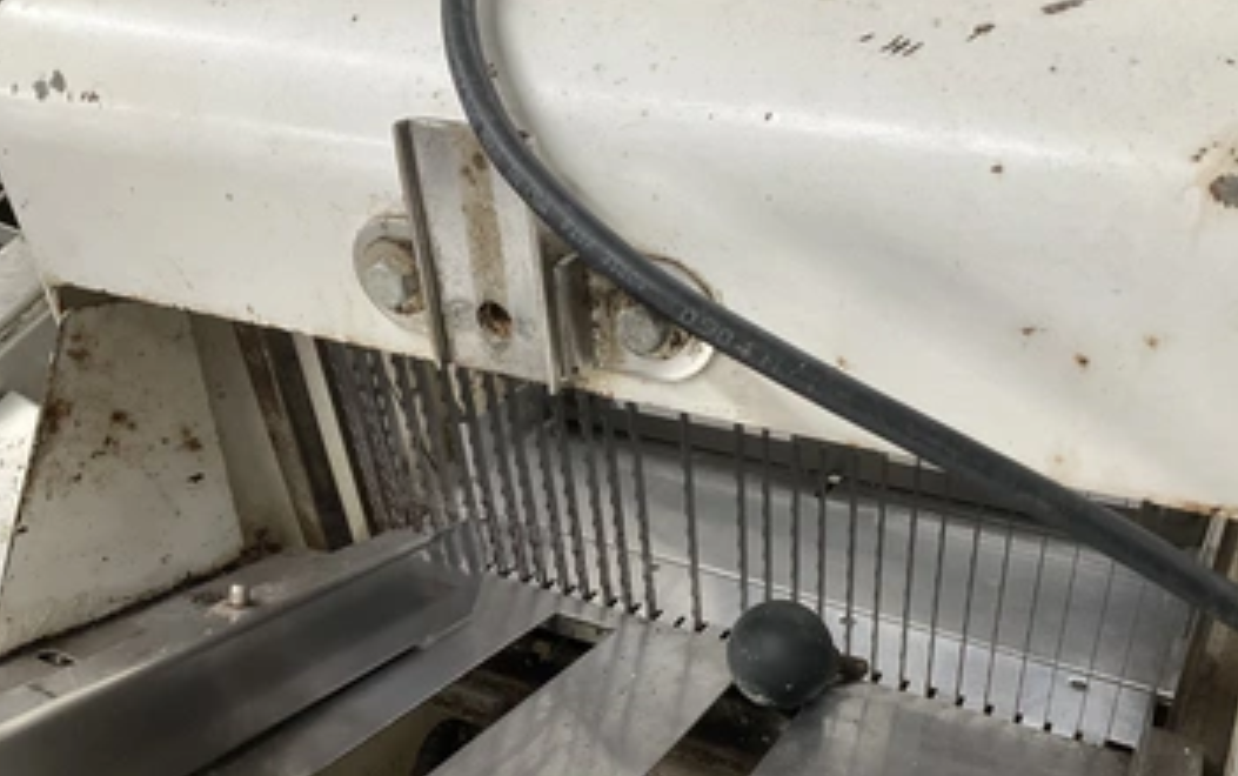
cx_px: 621
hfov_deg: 55.3
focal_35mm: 35
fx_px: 1182
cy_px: 490
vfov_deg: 36.1
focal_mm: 3
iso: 80
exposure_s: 1/60
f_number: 1.8
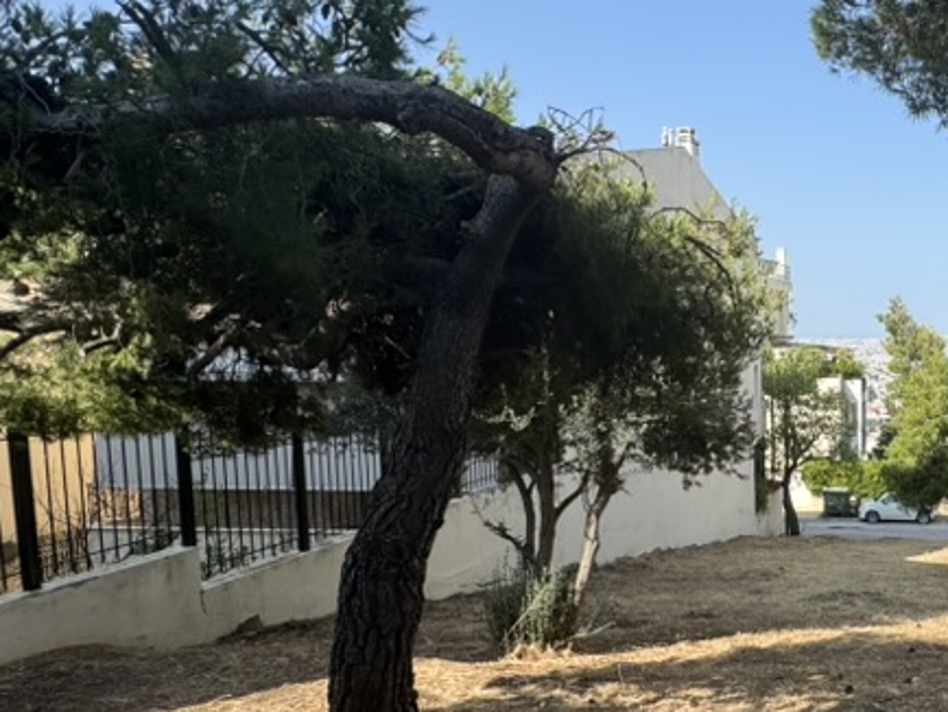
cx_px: 922
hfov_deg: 47.2
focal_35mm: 33
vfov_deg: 42.9
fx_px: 904
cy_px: 404
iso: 50
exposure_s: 1/1299
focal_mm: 2.22
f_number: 2.2
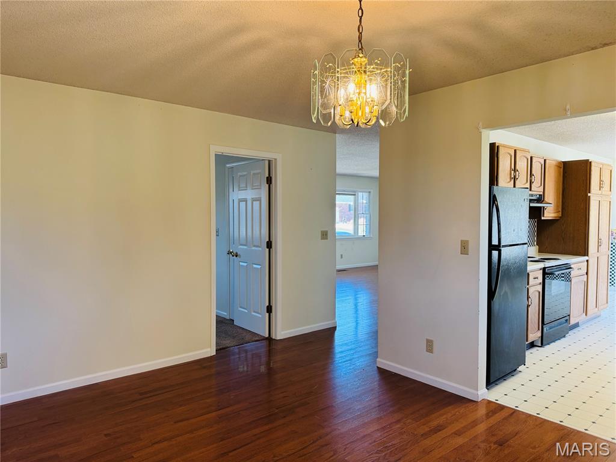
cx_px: 308
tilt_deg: -1.3
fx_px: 427
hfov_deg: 71.6
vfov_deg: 56.8
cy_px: 231
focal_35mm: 24
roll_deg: +0.3
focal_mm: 6.76
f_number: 1.78
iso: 160
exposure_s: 1/120
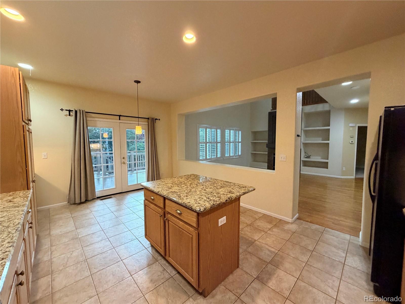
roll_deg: -0.2
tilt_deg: -2.0
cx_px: 202
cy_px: 152
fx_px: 164
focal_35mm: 14
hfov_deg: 102.1
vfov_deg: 85.7
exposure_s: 1/60
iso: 400
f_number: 2.2
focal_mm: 2.22
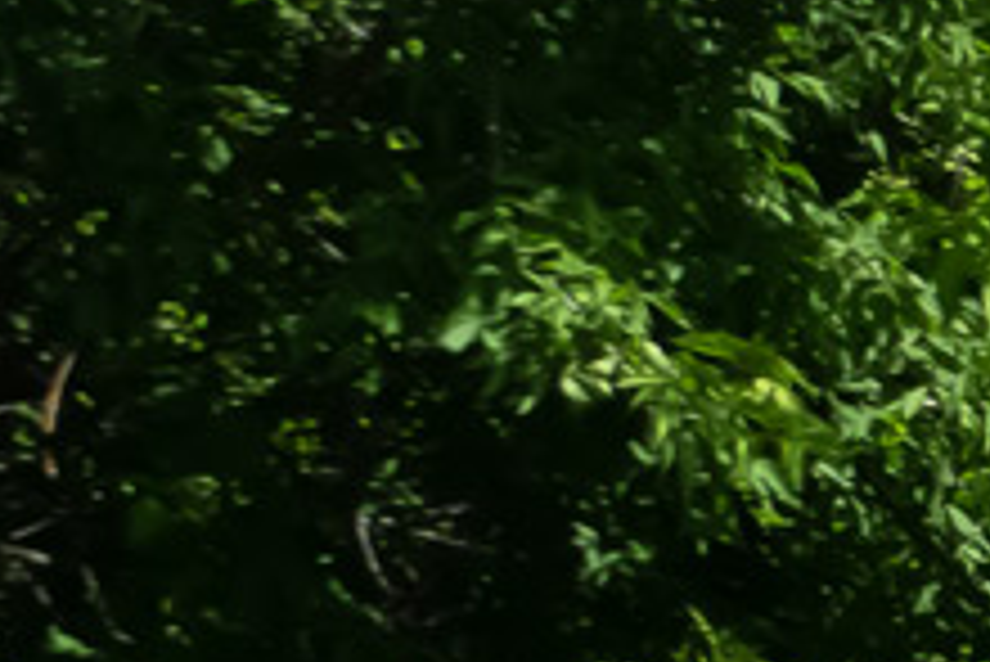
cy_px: 131
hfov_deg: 3.6
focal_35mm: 562
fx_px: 15476
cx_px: 2970
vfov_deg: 2.4
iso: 400
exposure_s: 1/1250
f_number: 5.6
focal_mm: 55
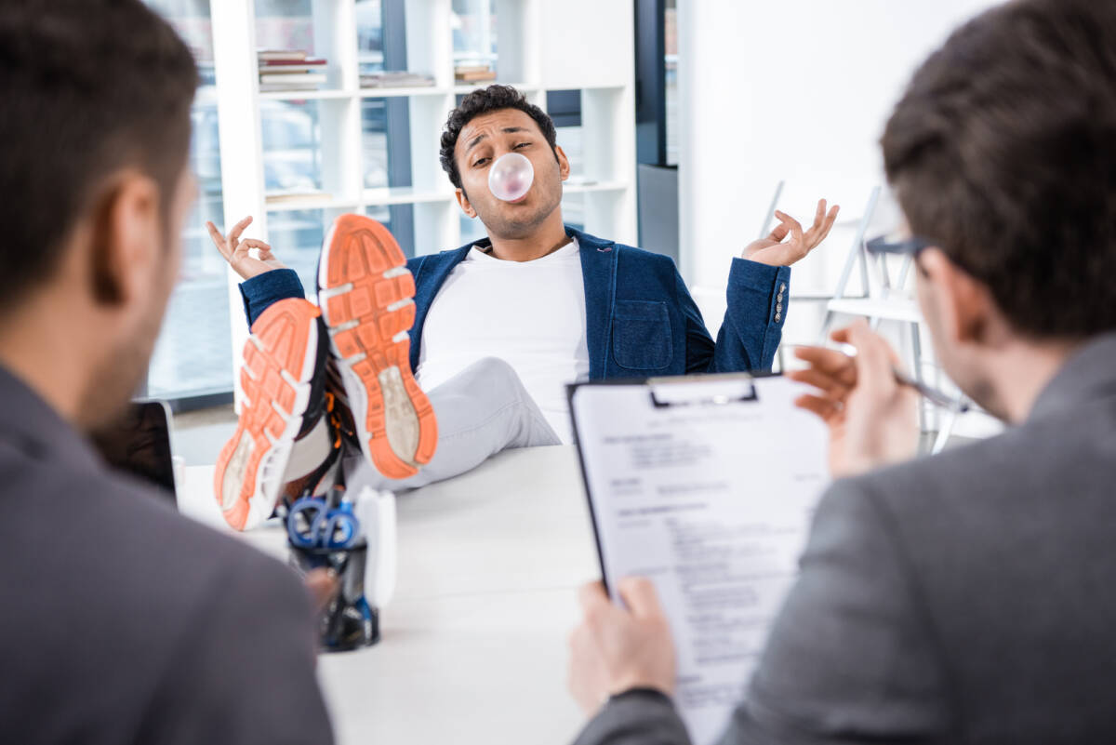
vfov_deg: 19.5
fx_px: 2171
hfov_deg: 28.8
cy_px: 372
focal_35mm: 70
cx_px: 558
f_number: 4.5
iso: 500
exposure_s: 1/160
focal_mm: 70
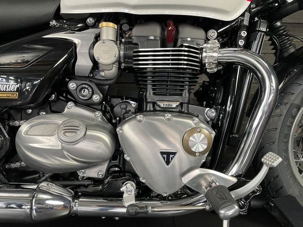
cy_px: 114
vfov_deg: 53.1
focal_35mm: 26
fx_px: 228
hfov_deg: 67.3
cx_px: 152
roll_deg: -0.1
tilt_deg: -7.1
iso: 100
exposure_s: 1/50
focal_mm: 4.2
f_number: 1.6
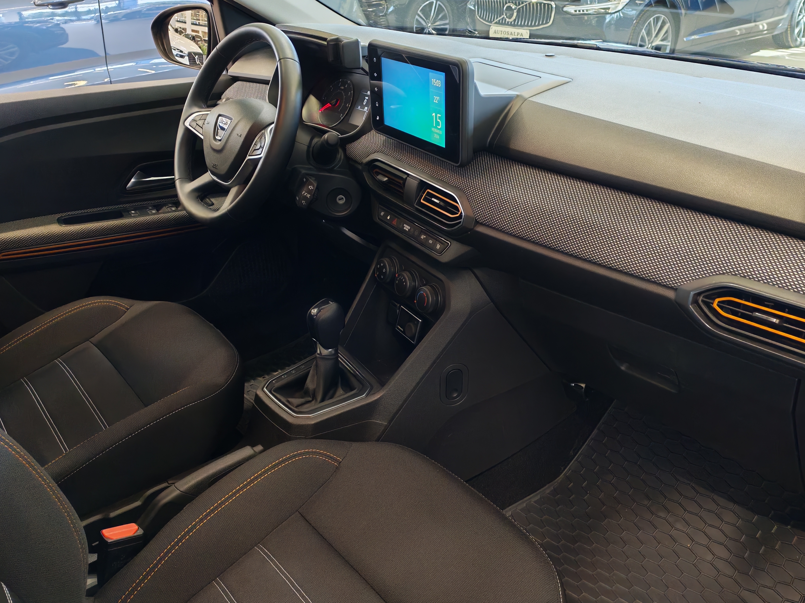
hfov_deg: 56.8
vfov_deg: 44.2
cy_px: 302
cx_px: 402
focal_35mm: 32
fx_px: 744
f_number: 1.9
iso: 1250
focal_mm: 6.12
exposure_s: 1/100
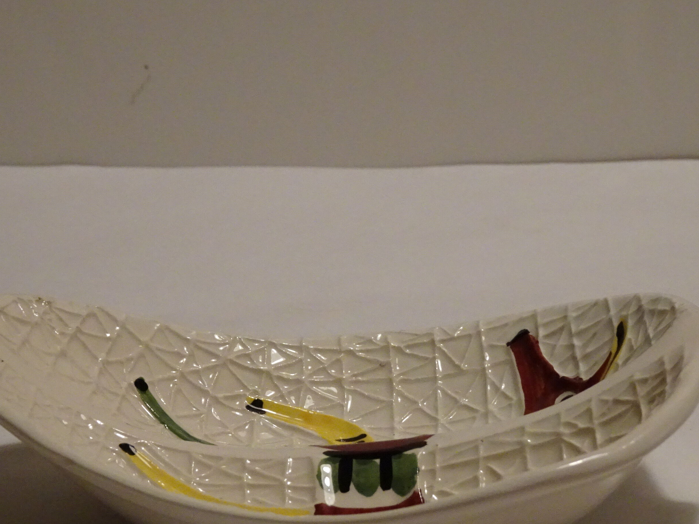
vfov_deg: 9.9
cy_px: 349
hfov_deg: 13.3
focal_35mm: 149
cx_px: 321
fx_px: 3009
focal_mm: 17.01
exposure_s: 1/40
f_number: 5
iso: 800
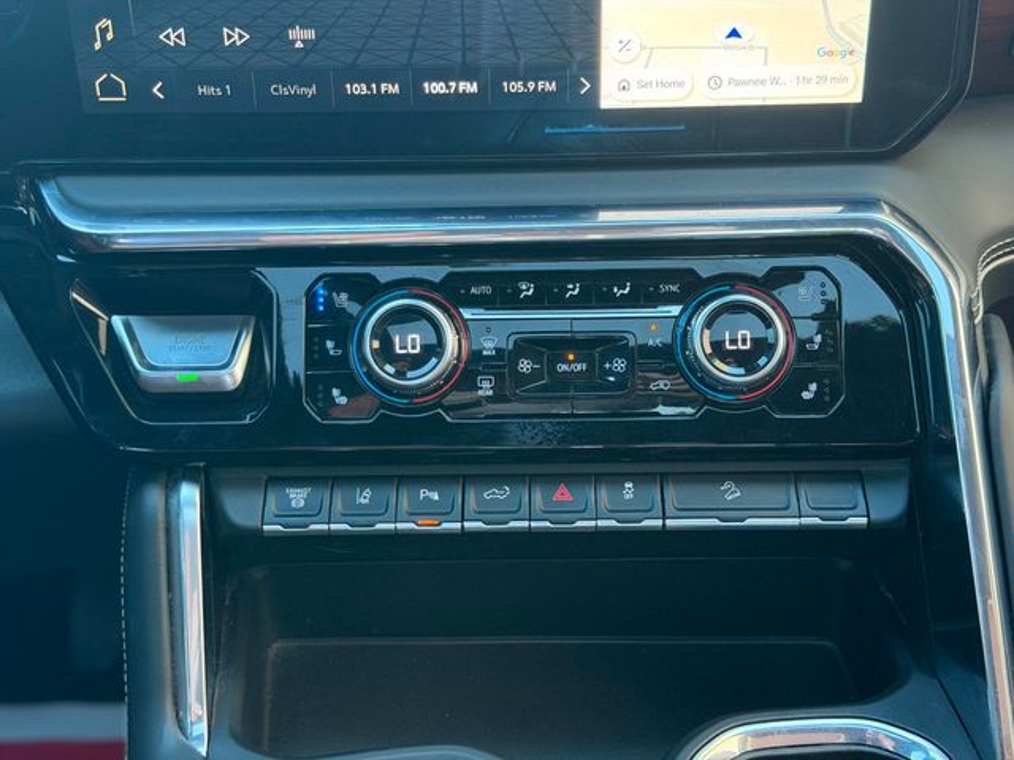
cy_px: 380
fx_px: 1406
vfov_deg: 30.3
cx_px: 507
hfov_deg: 39.7
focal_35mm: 48
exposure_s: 1/60
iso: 250
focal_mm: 6.76
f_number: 1.78
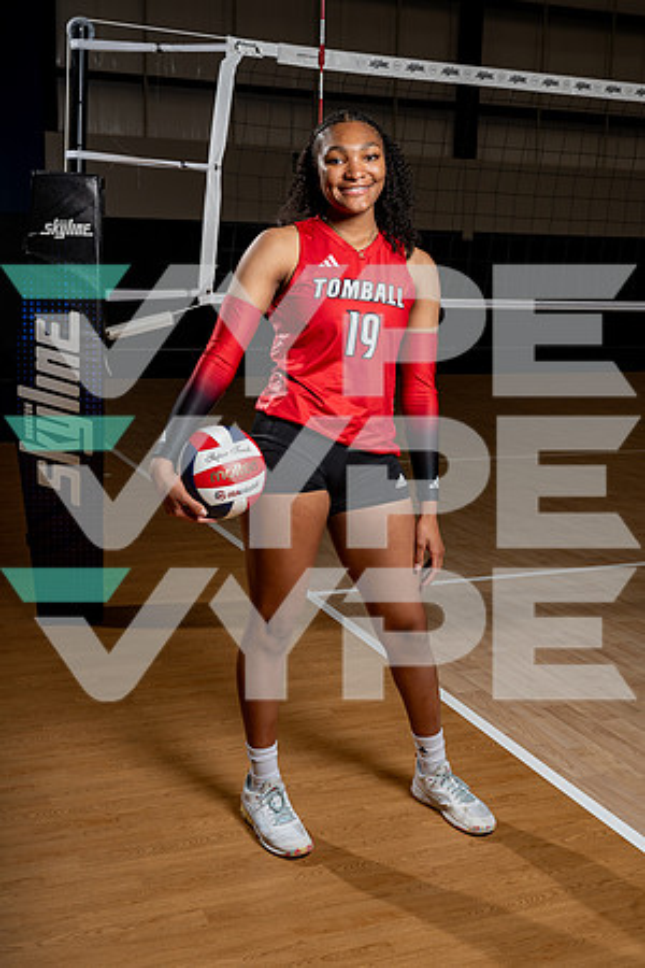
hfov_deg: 32.6
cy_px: 484
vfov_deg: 47.4
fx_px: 1102
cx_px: 322
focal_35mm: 41
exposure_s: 1/250
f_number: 8
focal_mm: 41
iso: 100
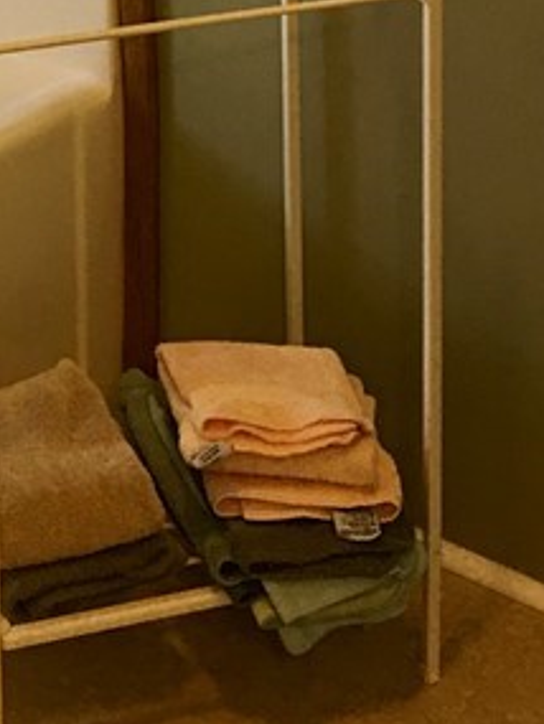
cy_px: -455
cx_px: -207
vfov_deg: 16.6
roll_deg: +1.1
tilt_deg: -8.2
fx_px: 2178
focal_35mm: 104
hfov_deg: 13.6
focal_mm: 4.15
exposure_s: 1/15
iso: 32
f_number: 2.2
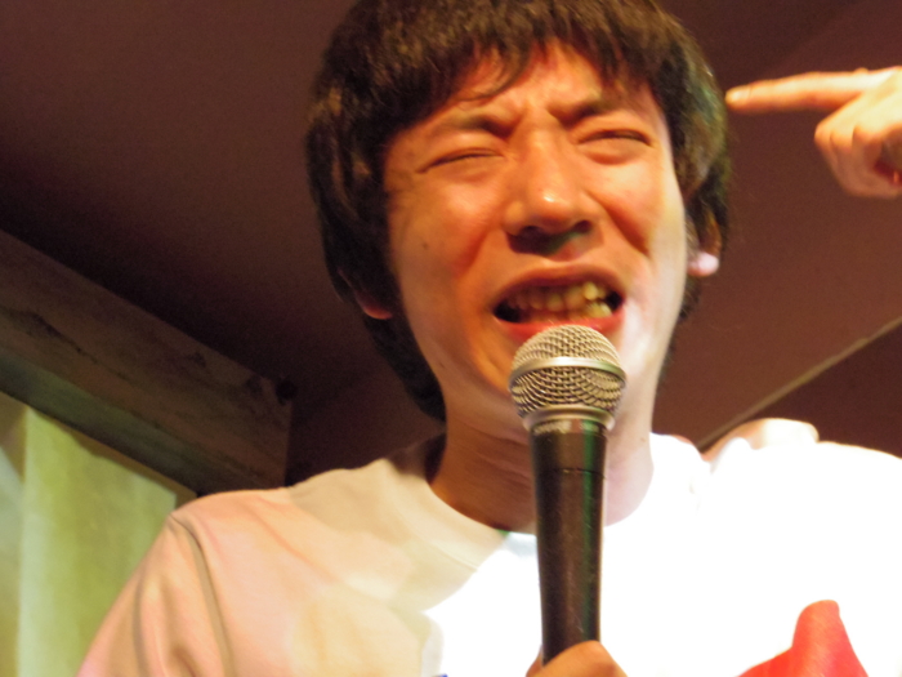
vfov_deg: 21.9
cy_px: 338
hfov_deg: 29.0
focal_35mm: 67
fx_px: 1746
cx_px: 451
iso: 3200
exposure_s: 1/80
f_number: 4.5
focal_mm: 12.1
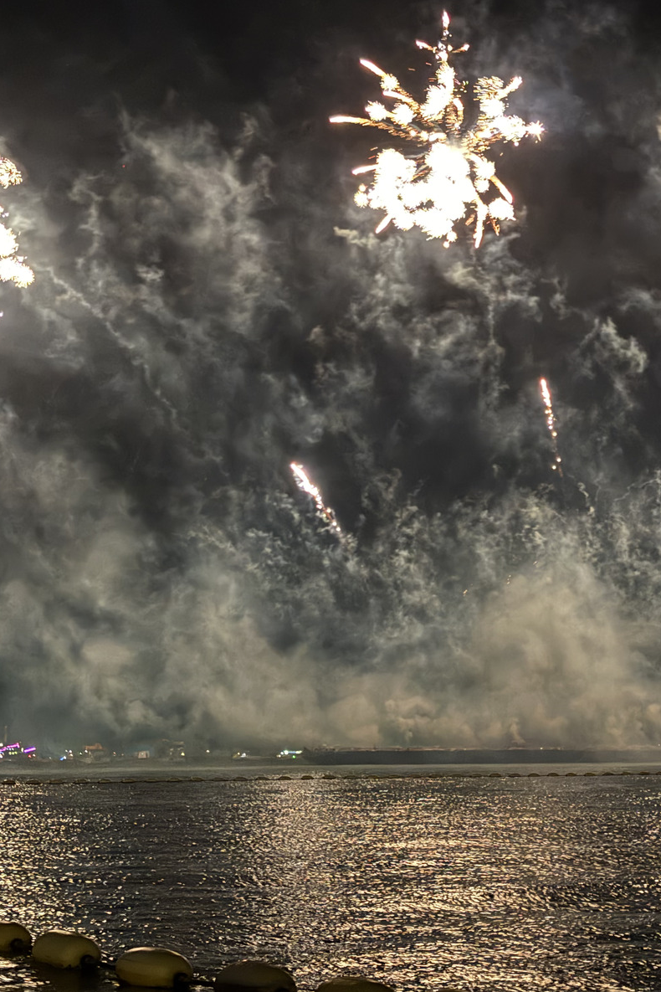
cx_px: 587
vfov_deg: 27.7
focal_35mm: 73
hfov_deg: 18.4
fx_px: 2010
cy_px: 495
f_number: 1.6
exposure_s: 1/10
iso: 640
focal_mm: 5.96
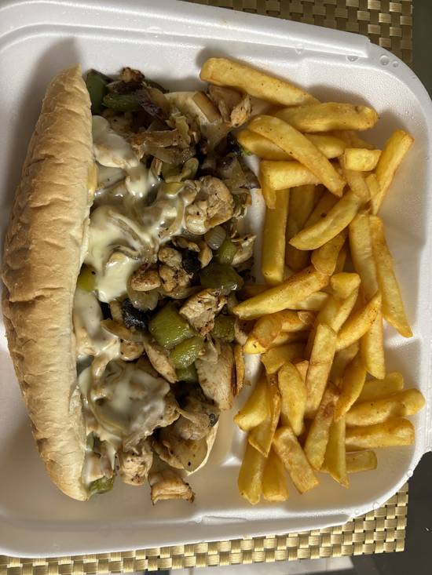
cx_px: 216
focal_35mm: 26
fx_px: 433
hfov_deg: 53.1
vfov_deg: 67.3
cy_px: 288
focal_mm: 5.96
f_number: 1.6
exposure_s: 1/60
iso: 320
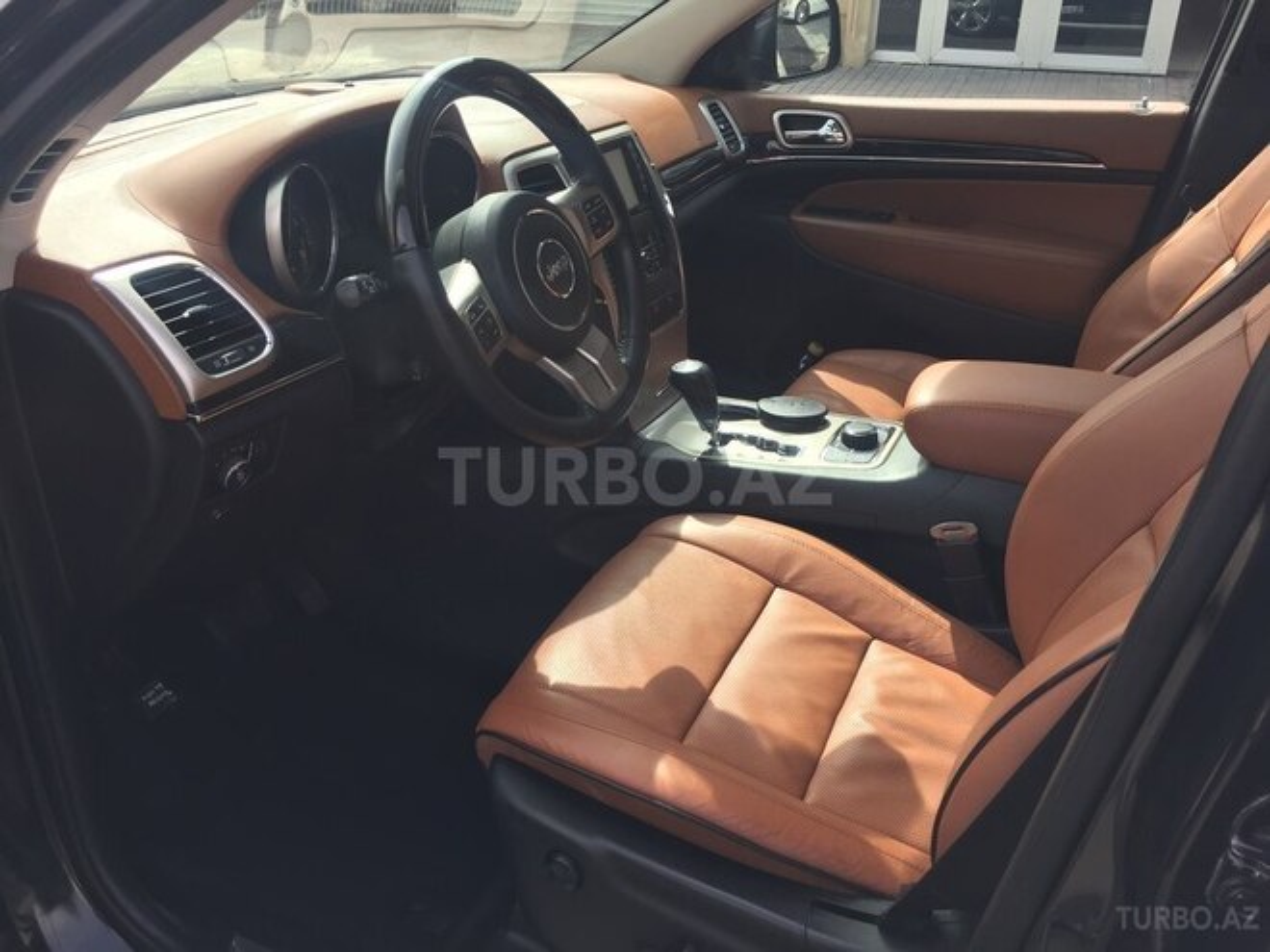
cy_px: 476
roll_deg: -0.3
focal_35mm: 29
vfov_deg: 48.2
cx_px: 635
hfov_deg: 61.7
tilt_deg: -28.4
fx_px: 1064
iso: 32
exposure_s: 1/434
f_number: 2.2
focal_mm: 4.15
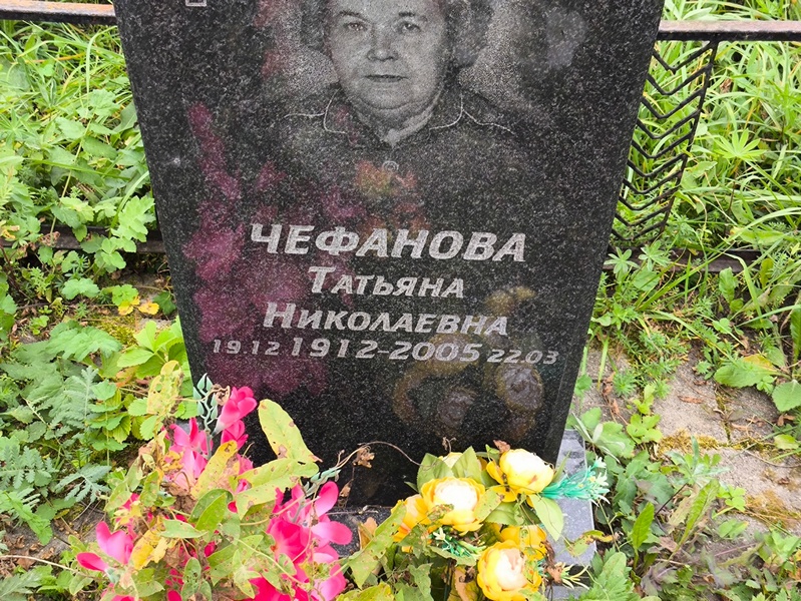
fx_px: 1158
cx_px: 400
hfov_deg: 38.2
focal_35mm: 50
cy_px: 300
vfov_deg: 29.1
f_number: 1.7
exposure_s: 1/120
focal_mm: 4.71
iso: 80
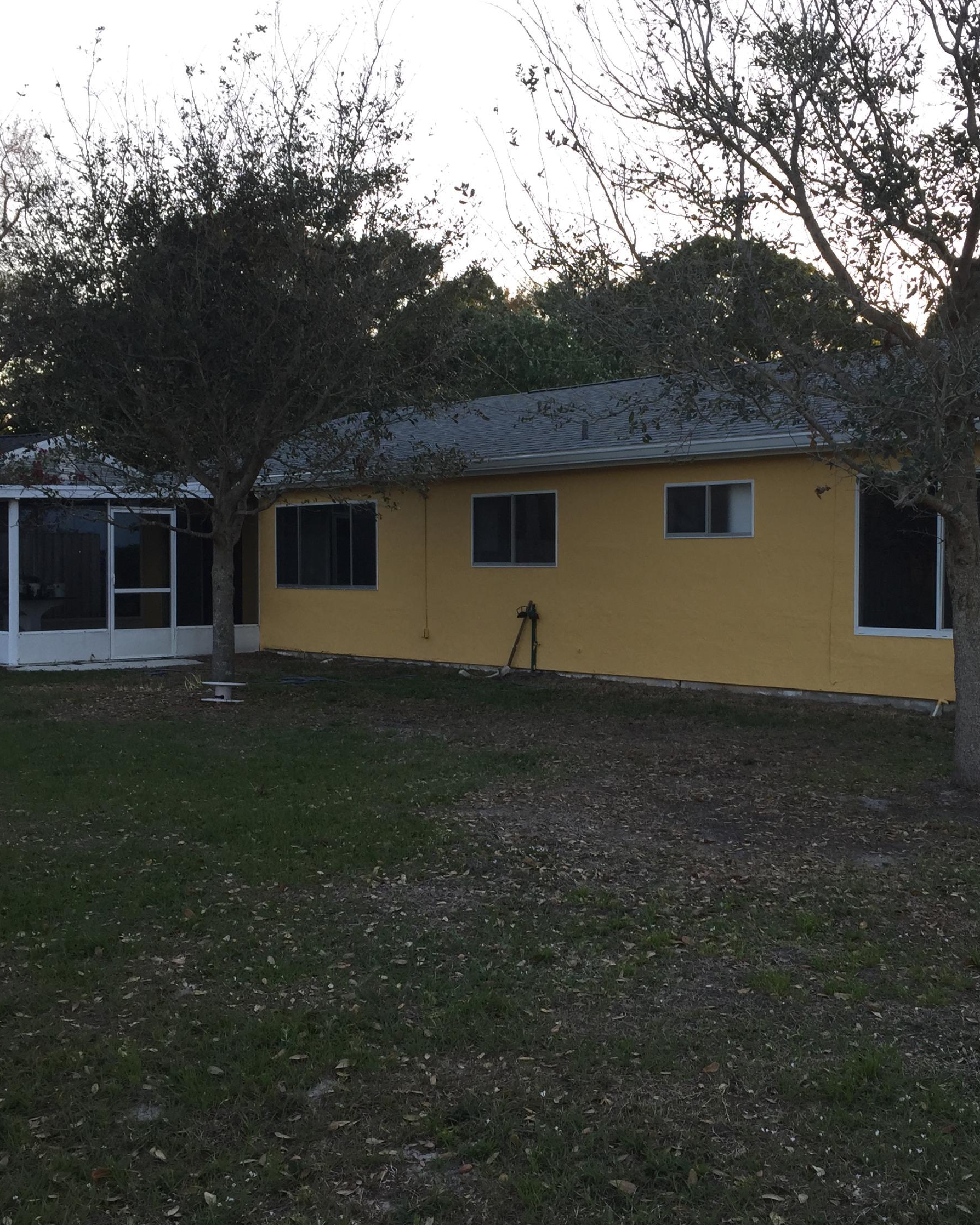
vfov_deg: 47.9
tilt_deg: -0.3
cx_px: 579
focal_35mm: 38
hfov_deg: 39.0
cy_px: 613
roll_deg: +0.1
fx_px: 1378
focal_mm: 4.15
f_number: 2.2
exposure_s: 1/214
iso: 32
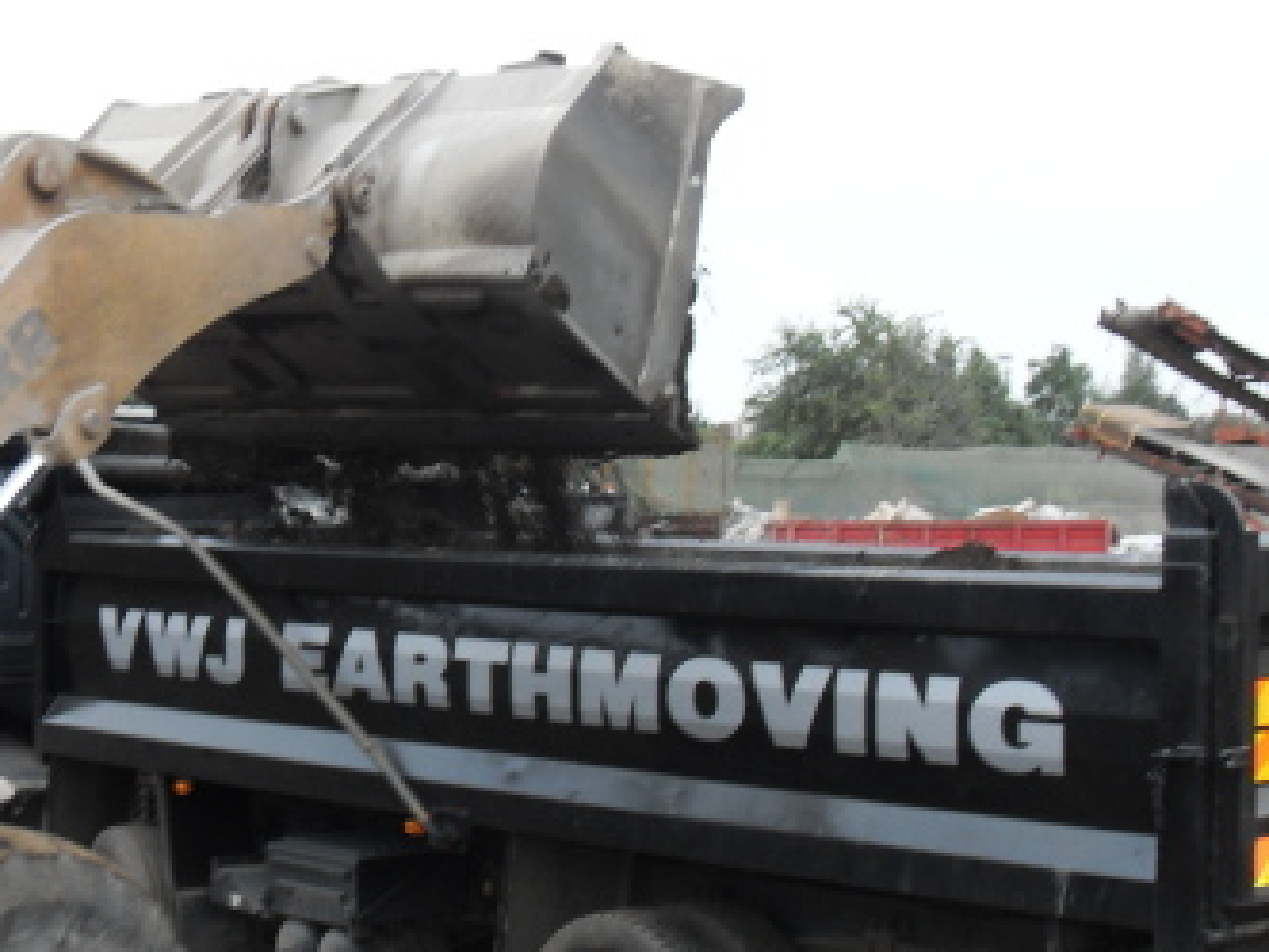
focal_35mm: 77
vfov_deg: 19.1
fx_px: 2823
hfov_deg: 25.3
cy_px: 489
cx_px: 585
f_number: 3.4
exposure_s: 1/60
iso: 120
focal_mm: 8.4
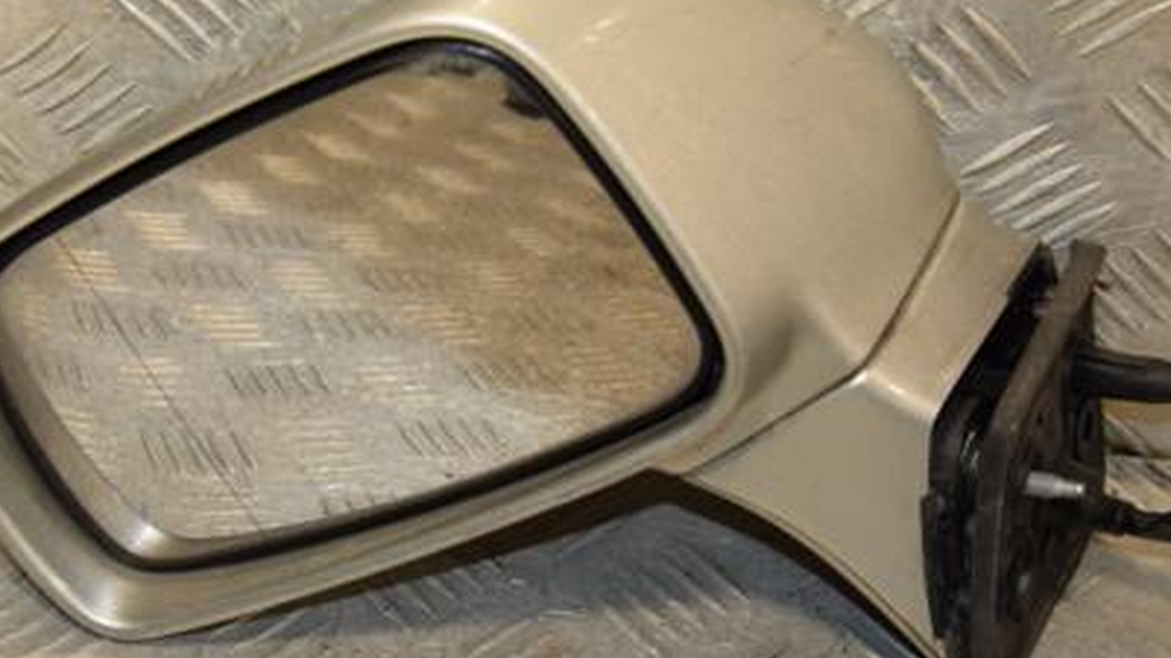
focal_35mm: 99
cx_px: 433
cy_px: 319
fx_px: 3074
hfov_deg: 21.5
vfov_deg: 12.2
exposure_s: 1/200
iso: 800
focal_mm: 42
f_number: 6.3
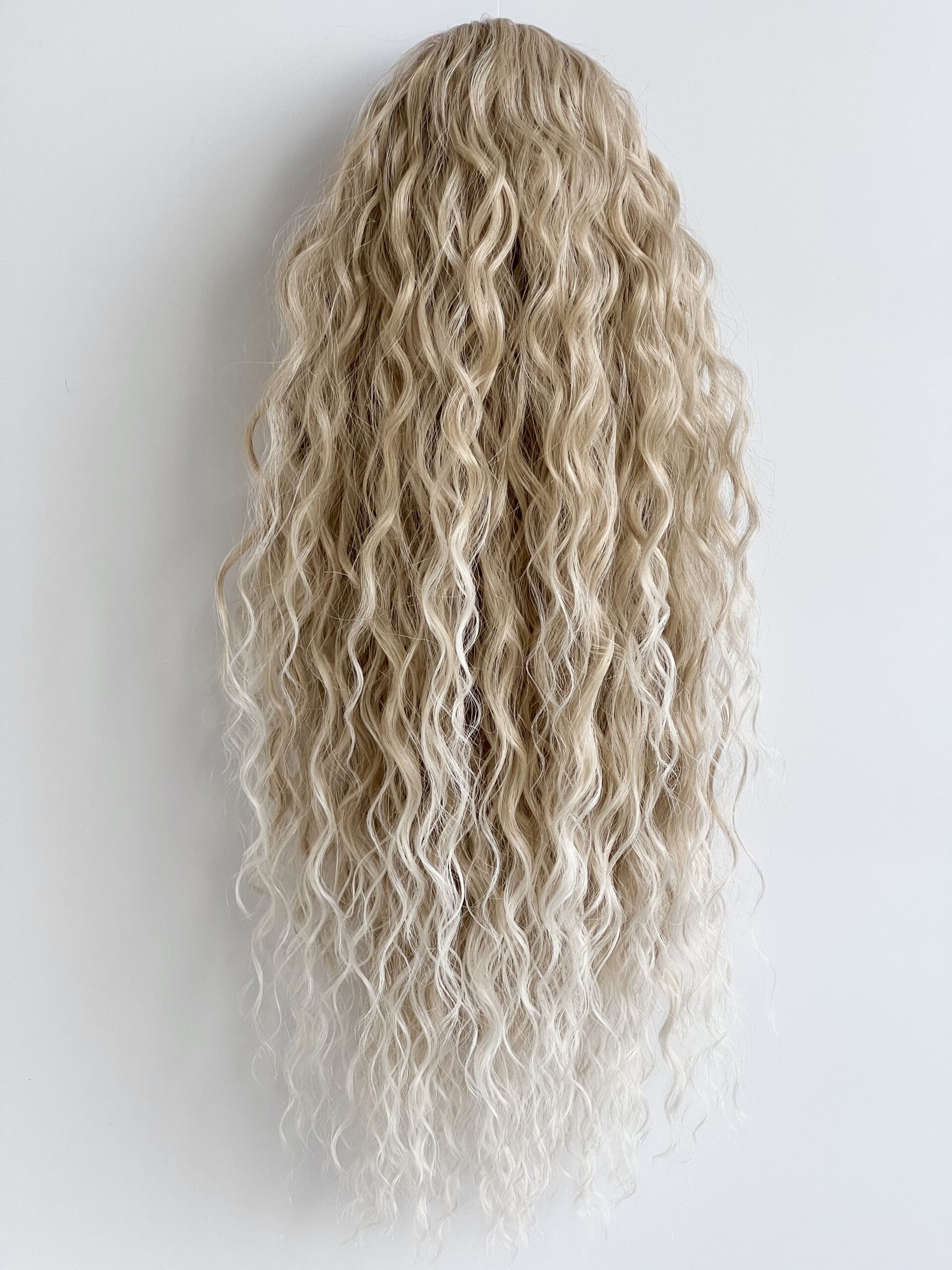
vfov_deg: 25.3
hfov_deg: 19.1
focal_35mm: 77
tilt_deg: -10.3
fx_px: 2824
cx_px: 476
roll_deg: -0.4
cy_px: 635
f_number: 2.8
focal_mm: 9
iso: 80
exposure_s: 1/99
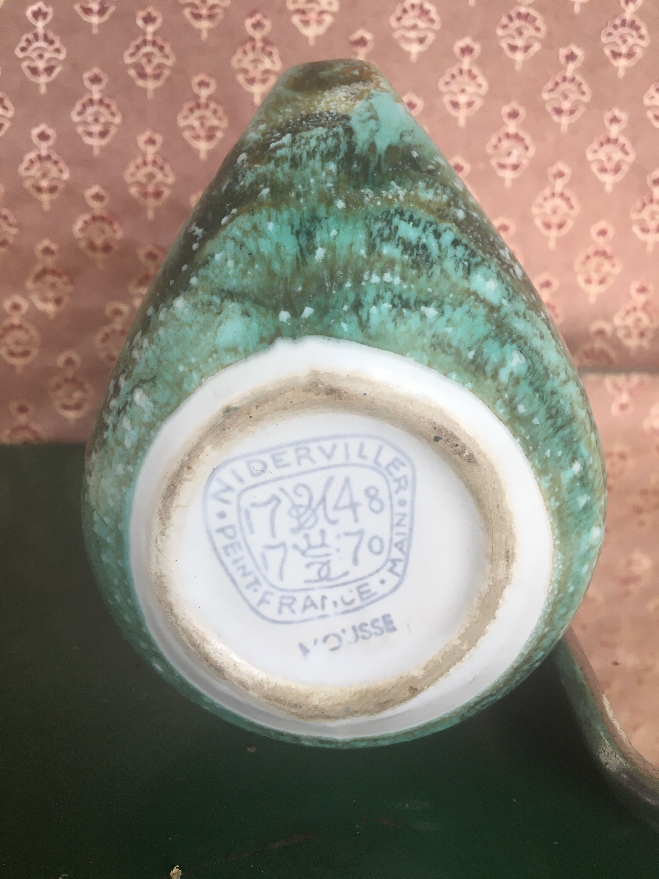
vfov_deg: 61.7
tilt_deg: -16.8
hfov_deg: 48.2
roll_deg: -0.8
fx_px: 736
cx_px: 330
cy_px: 440
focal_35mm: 29
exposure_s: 1/33
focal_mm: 4.15
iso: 32
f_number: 2.2
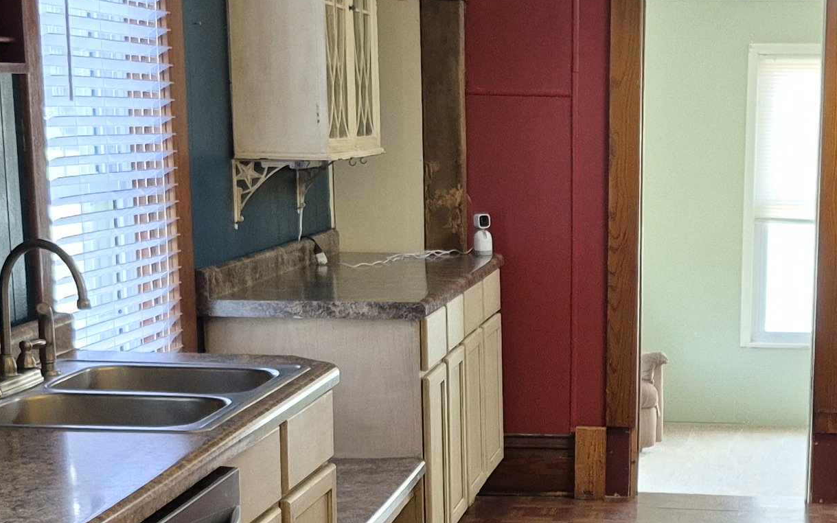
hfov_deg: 25.4
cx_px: 661
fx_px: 1825
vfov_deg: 15.9
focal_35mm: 80
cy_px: 548
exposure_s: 1/120
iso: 250
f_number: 1.8
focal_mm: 5.4
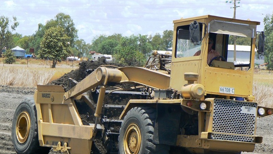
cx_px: 136
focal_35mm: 187
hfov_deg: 11.5
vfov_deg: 6.5
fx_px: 1353
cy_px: 87
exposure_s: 1/400
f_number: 5.6
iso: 80
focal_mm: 28.6
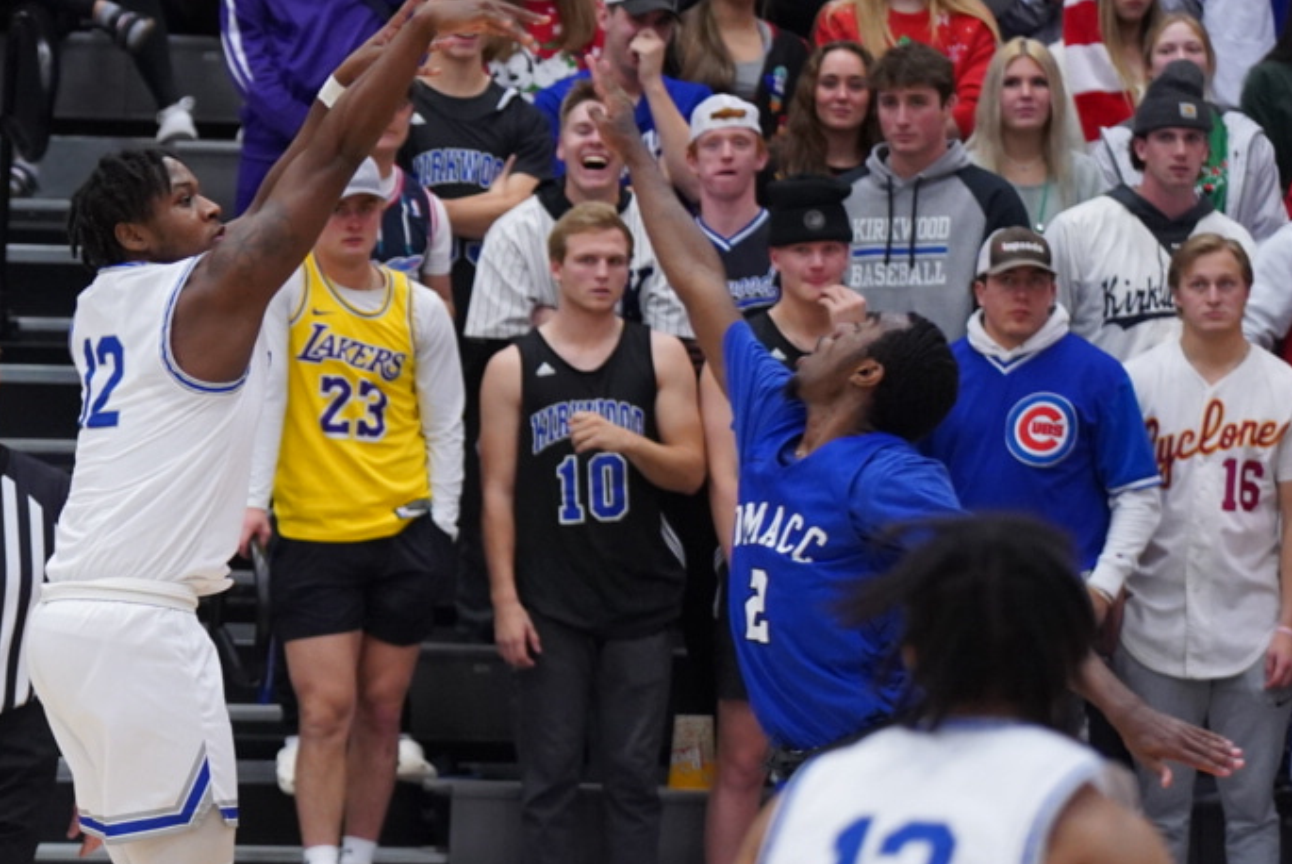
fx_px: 9411
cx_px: 6
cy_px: 536
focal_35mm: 262
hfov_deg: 7.8
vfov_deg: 5.3
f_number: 2.8
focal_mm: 111
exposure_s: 1/1000
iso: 4000
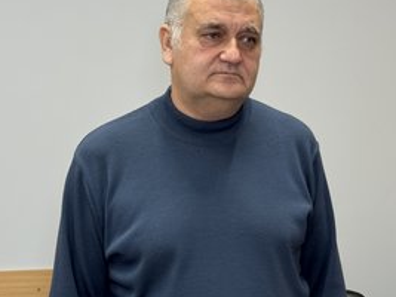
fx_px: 823
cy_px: 143
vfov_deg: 20.4
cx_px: 291
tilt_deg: -3.8
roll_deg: +0.0
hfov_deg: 26.7
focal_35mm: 72
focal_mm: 6.76
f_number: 1.78
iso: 100
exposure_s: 1/60
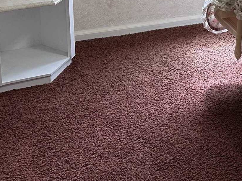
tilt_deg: -6.2
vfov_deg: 14.8
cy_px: -121
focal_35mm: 90
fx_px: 629
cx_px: 353
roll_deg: -0.6
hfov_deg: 19.3
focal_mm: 6.86
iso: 80
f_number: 1.78
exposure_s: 1/120
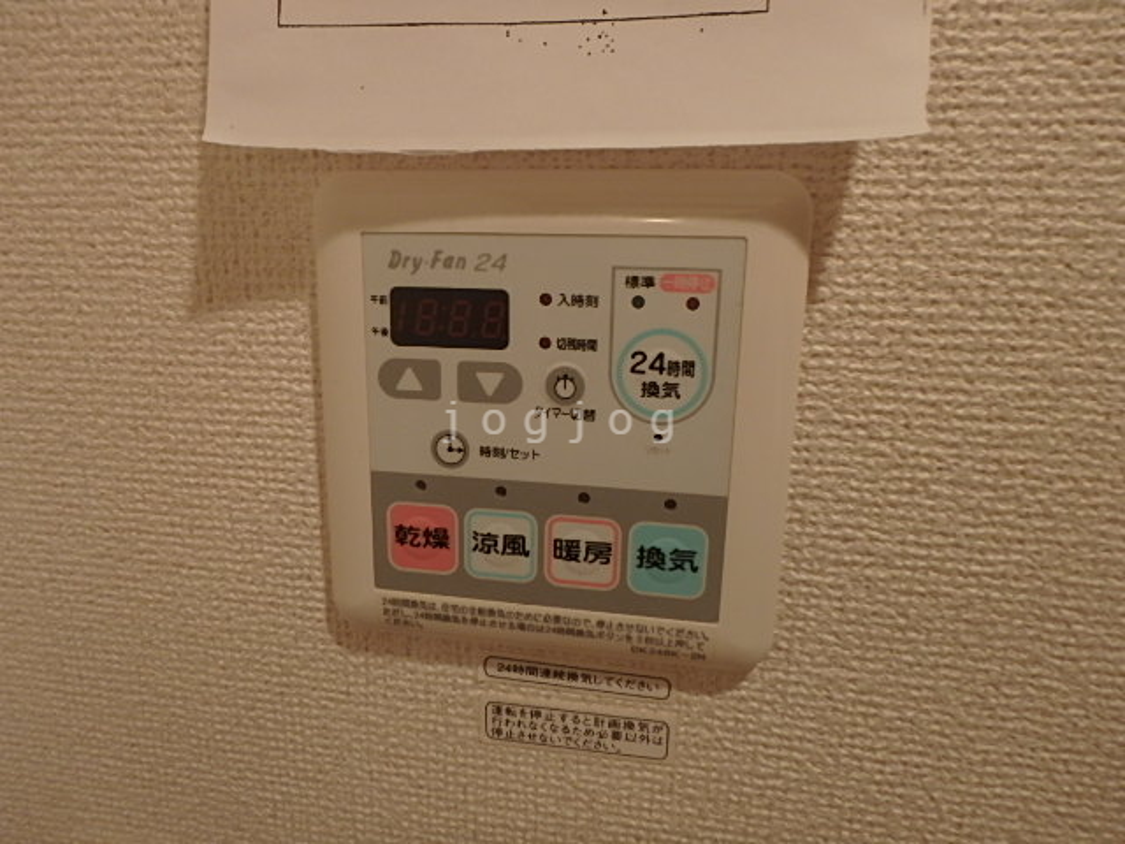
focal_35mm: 21
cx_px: 562
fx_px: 682
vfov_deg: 63.4
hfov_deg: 79.0
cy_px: 422
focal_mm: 3.7
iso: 200
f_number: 3.5
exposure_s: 1/40
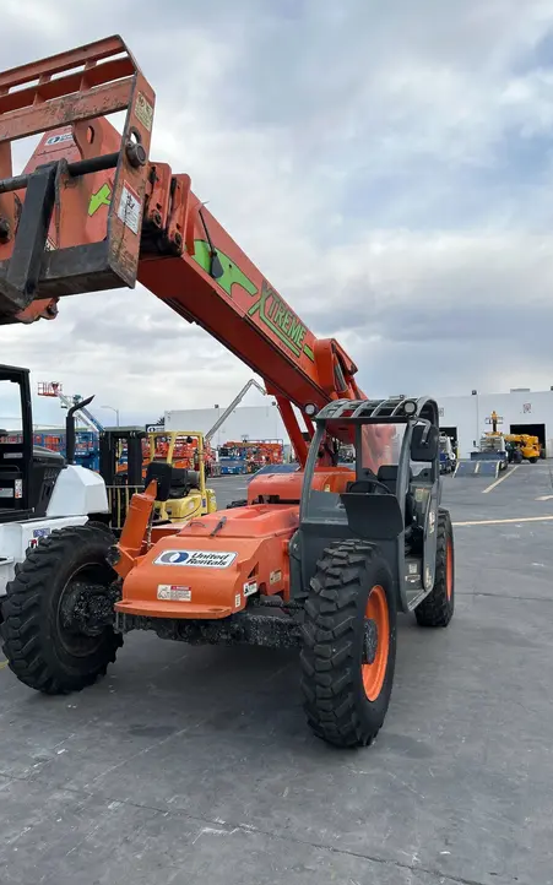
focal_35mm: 28
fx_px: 675
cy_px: 437
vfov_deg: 66.5
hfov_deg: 44.5
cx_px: 264
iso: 50
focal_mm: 5.7
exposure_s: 1/2513
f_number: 1.5
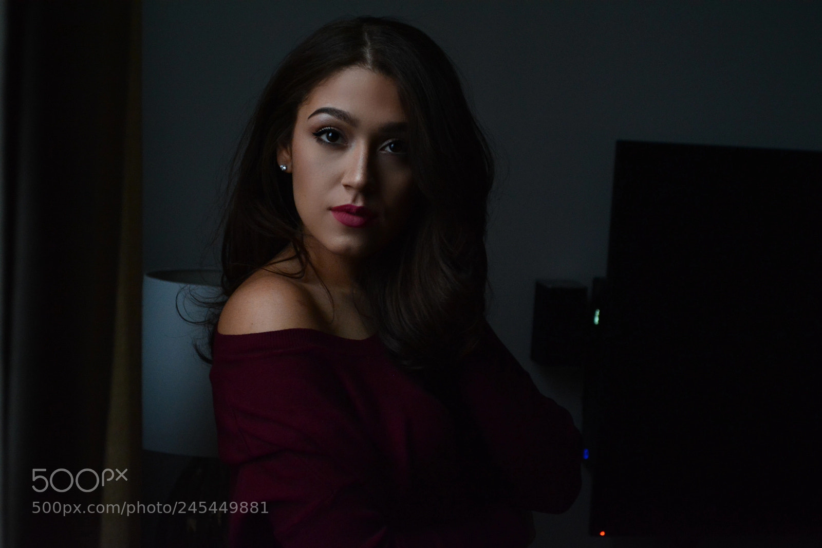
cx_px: 411
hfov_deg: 28.1
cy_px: 274
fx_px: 1644
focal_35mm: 72
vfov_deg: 18.9
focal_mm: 48
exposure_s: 1/30
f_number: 5.6
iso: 2500
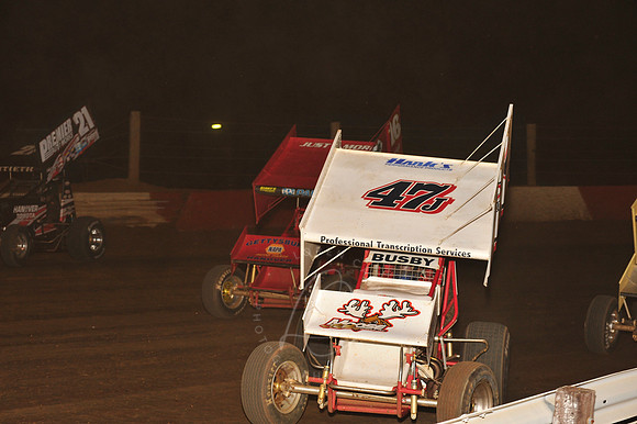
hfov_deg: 22.2
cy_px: 212
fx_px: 1627
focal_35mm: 92
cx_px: 318
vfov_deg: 14.8
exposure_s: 1/250
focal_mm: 92
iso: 800
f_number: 6.3
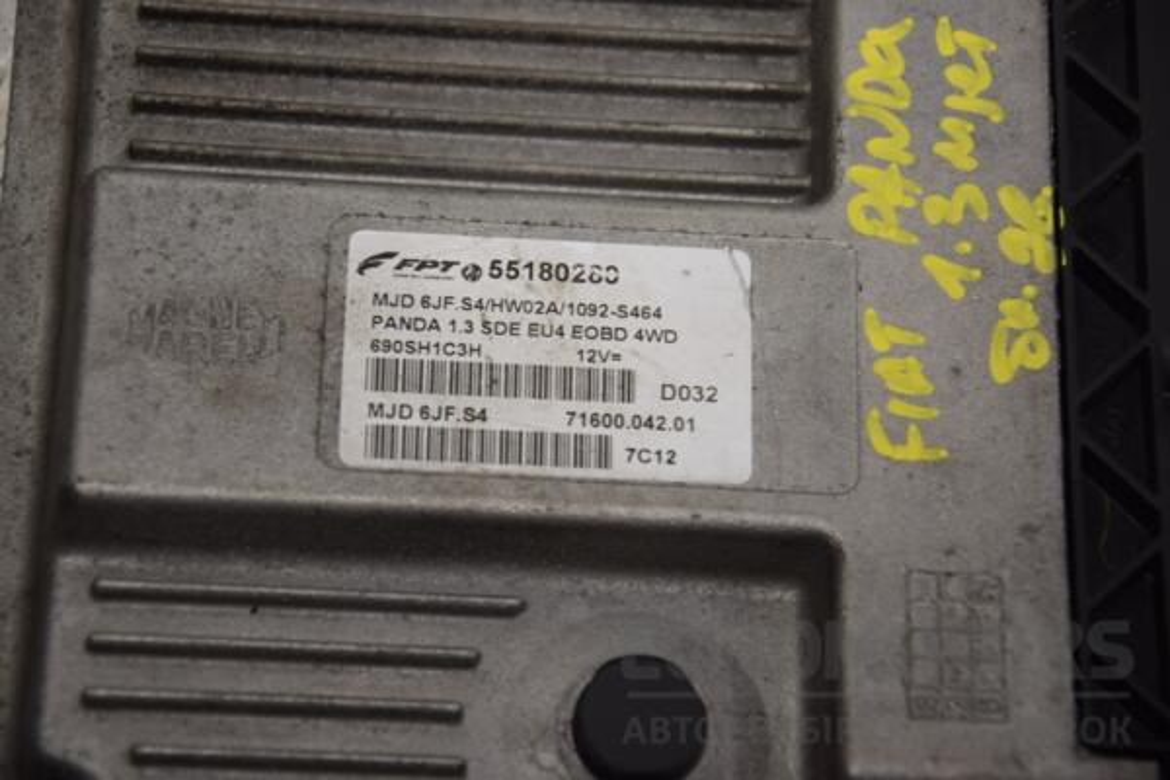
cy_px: 390
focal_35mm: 147
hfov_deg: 14.0
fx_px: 4777
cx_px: 585
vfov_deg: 9.3
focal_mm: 98
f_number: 6.3
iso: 400
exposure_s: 1/125
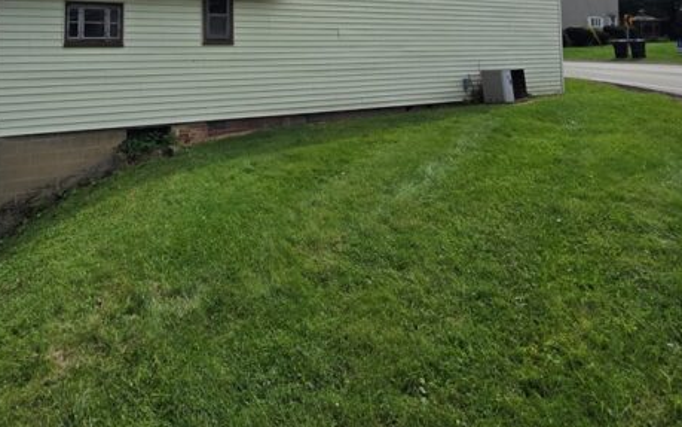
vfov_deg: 44.7
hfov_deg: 73.5
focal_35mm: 24
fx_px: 446
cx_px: 254
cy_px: 16
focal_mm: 2.2
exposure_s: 1/3598
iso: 50
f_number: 2.2
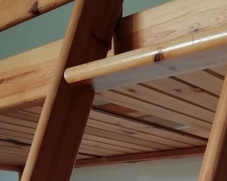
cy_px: 299
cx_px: 137
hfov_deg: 27.8
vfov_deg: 18.7
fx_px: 457
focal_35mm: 68
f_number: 2.2
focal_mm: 3.46
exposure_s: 1/60
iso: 80
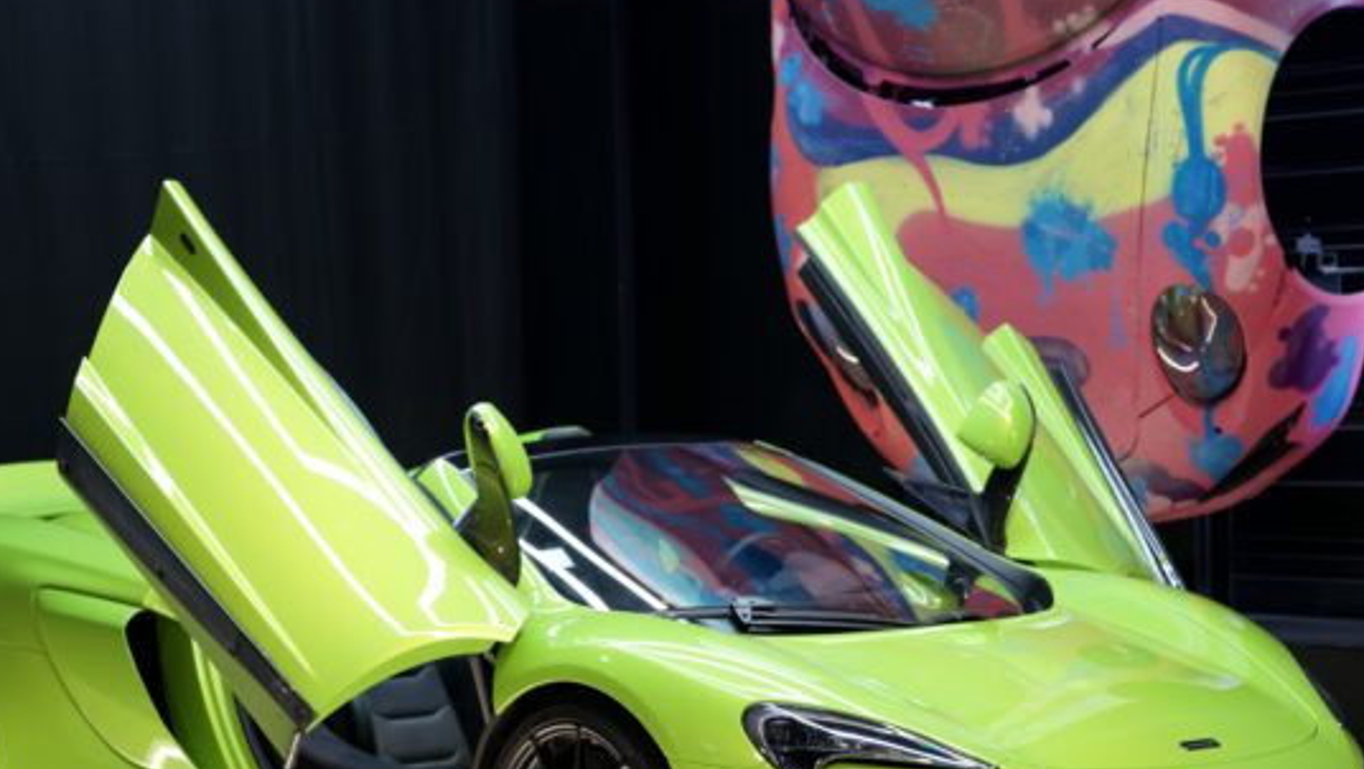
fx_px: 3799
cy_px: 621
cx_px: 598
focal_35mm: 105
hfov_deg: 20.3
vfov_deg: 11.5
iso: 800
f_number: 2.8
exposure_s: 1/100
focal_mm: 70
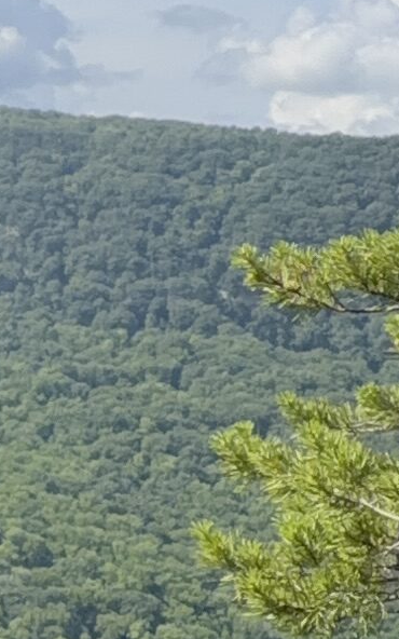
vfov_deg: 20.4
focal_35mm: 101
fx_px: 1757
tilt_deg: +1.4
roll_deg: -4.2
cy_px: 165
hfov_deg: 10.2
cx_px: -724
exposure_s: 1/770
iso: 32
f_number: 2.2
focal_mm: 2.22
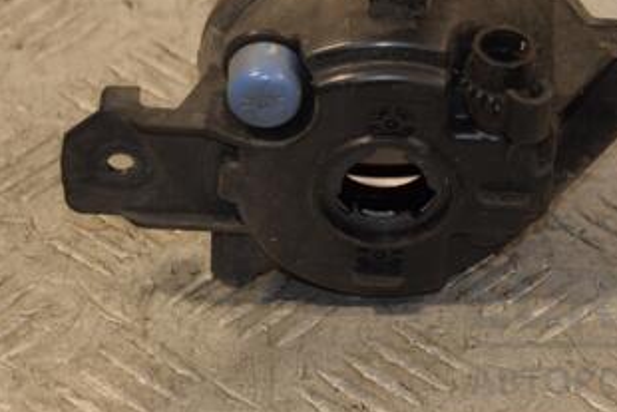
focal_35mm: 247
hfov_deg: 8.3
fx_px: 4235
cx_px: 432
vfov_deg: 5.6
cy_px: 34
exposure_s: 1/125
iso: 800
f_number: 5.6
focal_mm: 85
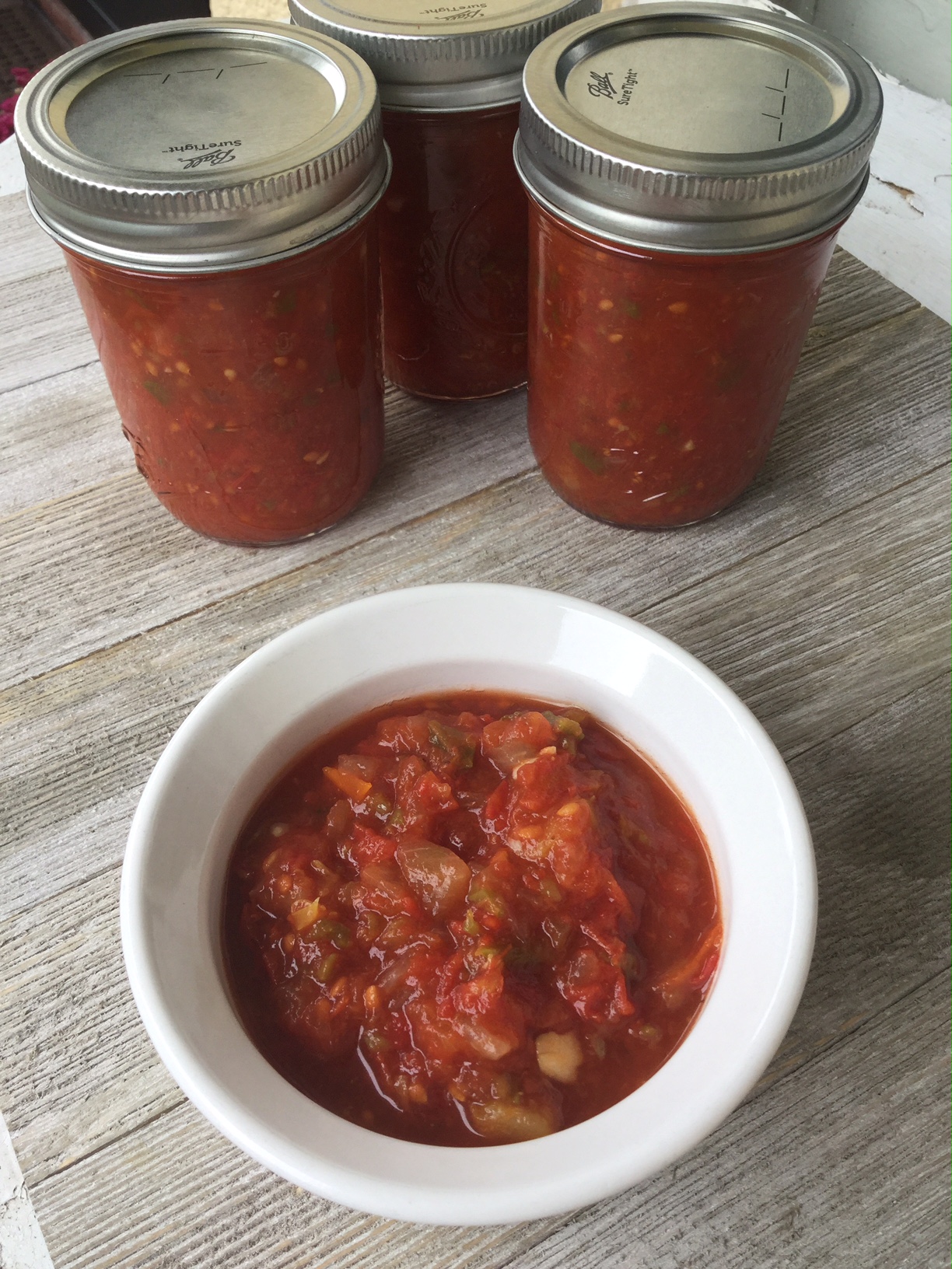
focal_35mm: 31
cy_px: 634
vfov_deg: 58.4
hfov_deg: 45.4
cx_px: 476
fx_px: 1137
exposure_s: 1/120
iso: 25
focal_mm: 3.3
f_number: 2.4
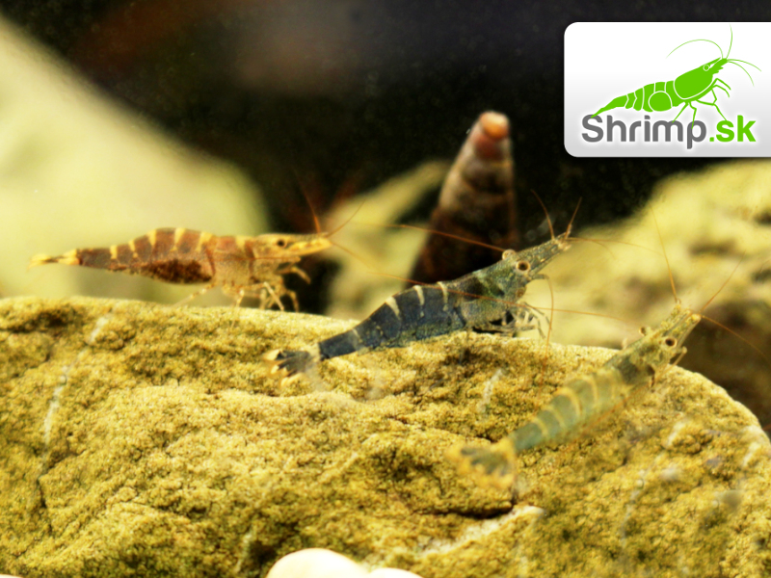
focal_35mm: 36
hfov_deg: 51.4
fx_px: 802
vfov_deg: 39.7
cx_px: 386
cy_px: 289
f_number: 3.2
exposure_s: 1/40
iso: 80
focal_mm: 6
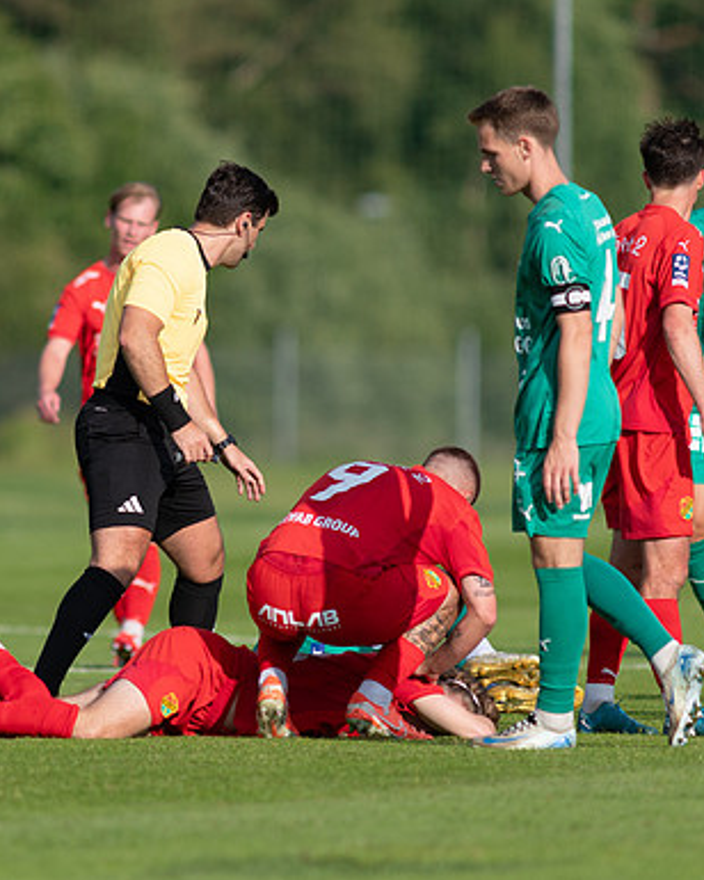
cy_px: 440
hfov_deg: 2.4
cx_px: 149
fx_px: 16590
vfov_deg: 3.0
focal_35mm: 637
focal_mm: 300
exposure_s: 1/1600
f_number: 3.2
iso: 110
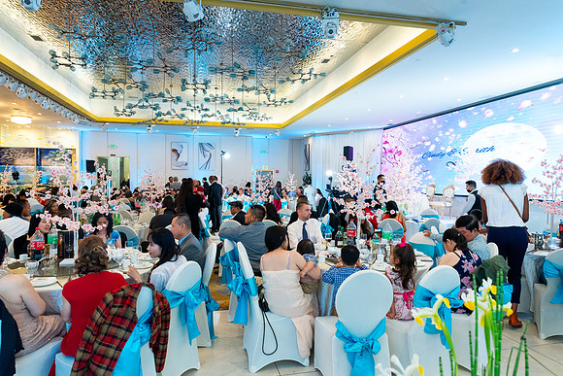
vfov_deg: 53.2
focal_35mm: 24
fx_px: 375
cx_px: 282
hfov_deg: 73.7
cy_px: 188
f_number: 5.6
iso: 3200
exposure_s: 1/160
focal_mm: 24
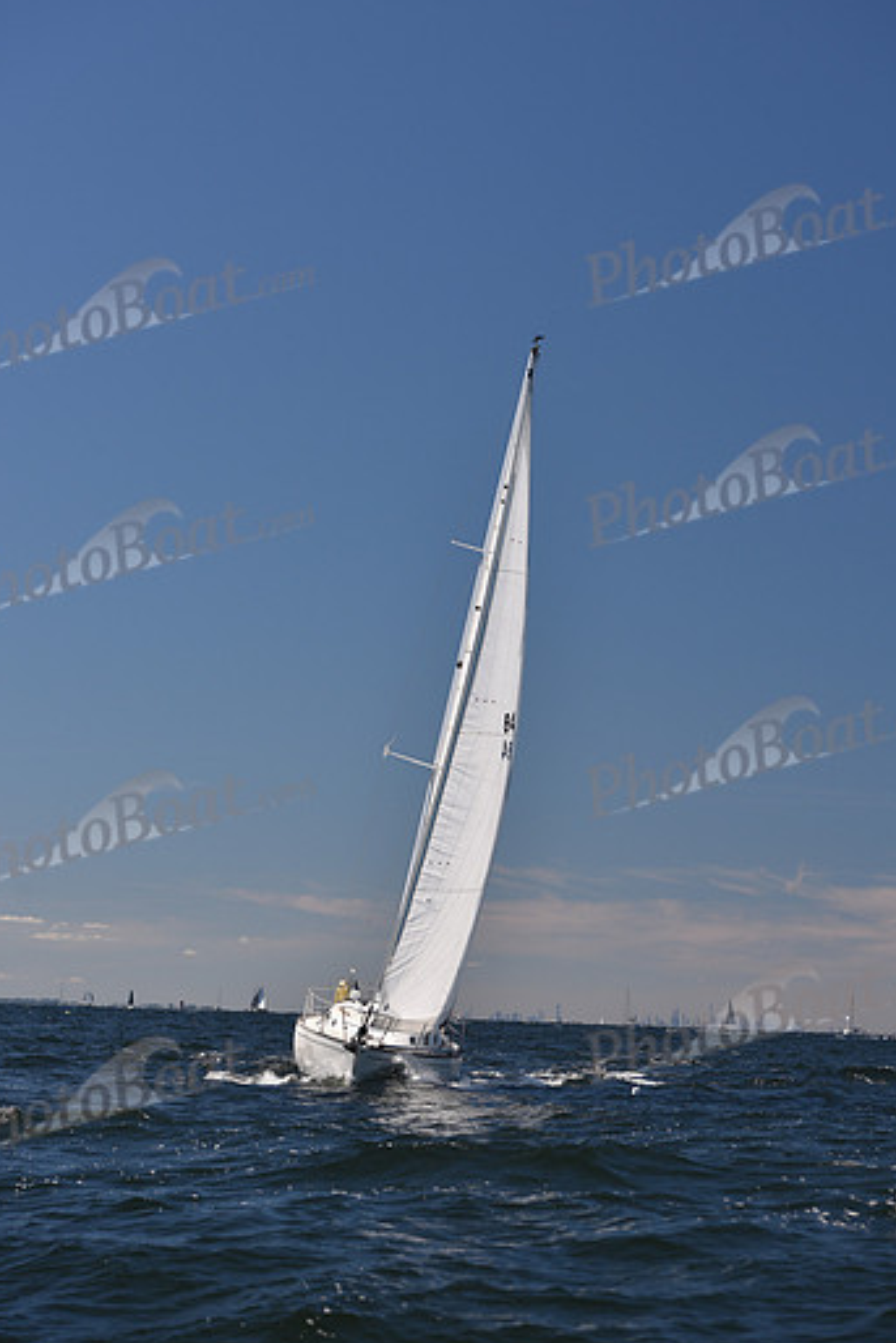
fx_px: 3581
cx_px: 451
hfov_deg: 14.3
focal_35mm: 96
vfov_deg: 21.2
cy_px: 653
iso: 200
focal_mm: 85
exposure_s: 1/1000
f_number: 4.5
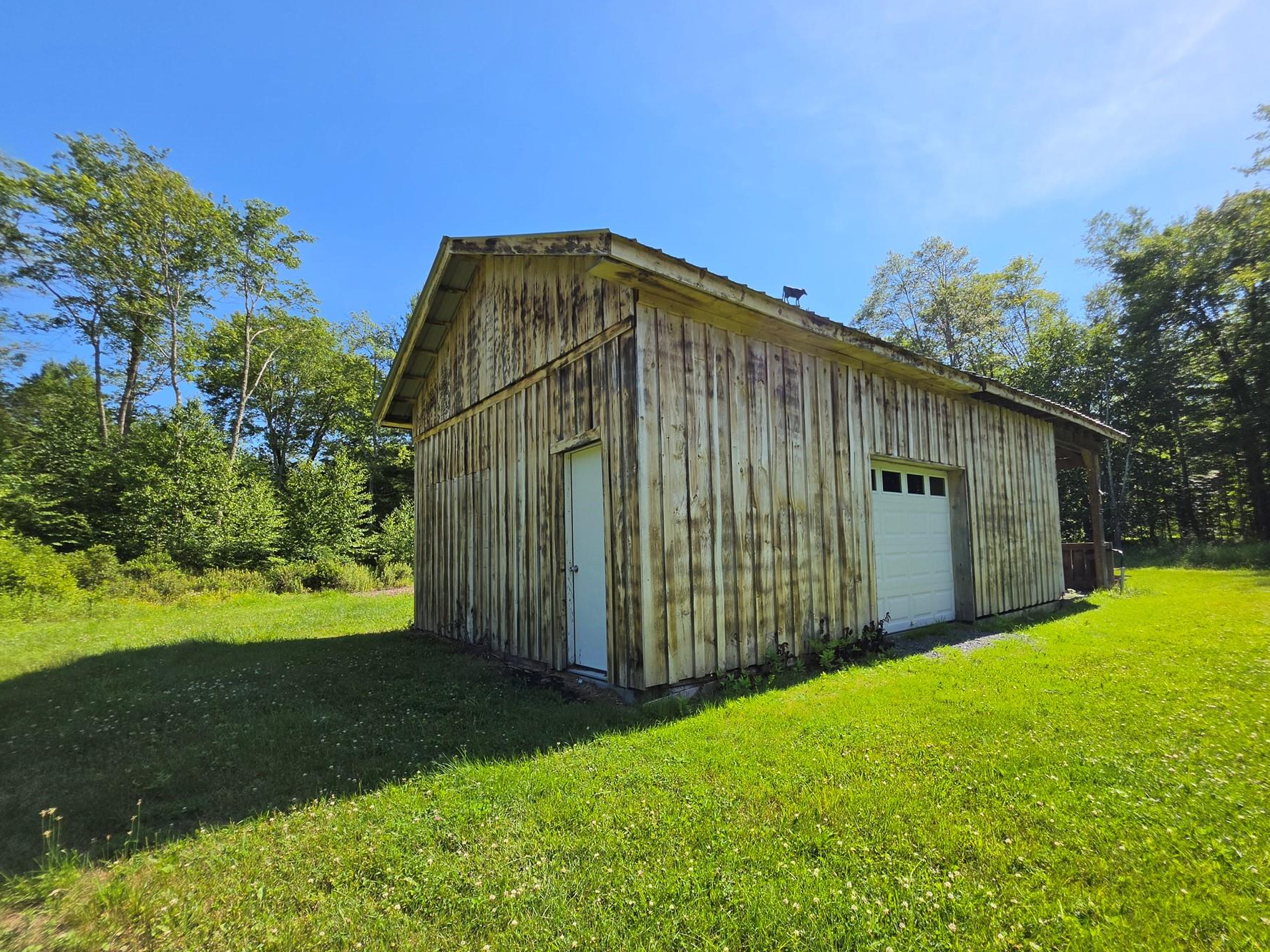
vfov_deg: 81.6
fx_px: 550
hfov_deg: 97.9
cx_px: 691
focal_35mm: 15
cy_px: 517
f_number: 1.9
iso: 40
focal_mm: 2.2
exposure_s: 1/2000
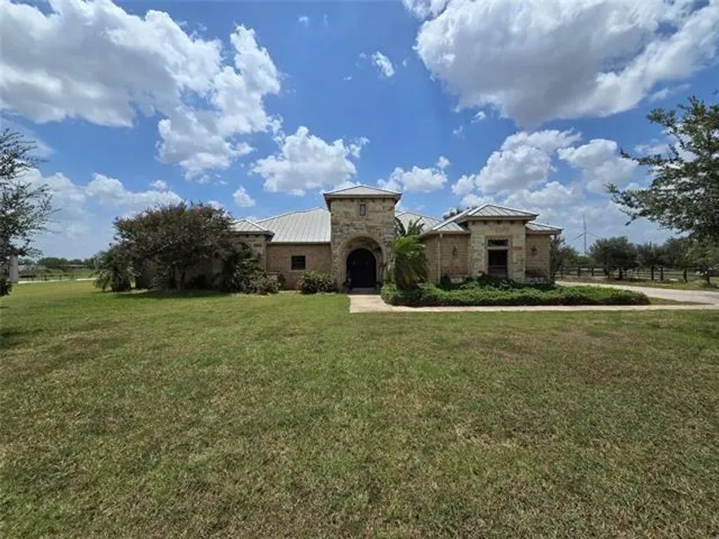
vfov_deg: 89.9
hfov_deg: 106.2
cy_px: 270
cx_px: 360
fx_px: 270
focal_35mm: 13
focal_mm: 2.2
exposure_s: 1/4064
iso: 50
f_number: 2.2
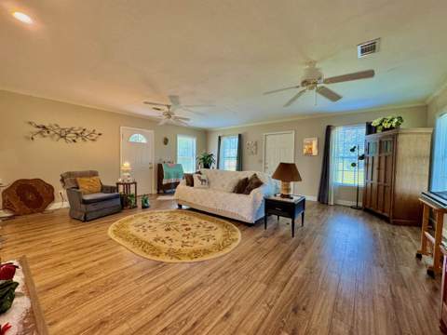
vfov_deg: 85.7
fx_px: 181
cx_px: 224
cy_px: 168
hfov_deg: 102.1
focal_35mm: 14
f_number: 2.2
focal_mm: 2.22
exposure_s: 1/60
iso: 160
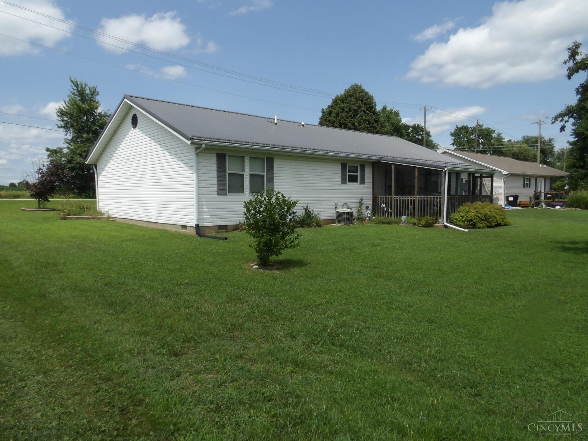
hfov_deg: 73.9
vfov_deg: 58.9
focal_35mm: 23
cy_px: 220
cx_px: 294
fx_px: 391
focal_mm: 4.2
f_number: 4.1
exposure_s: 1/953
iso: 100
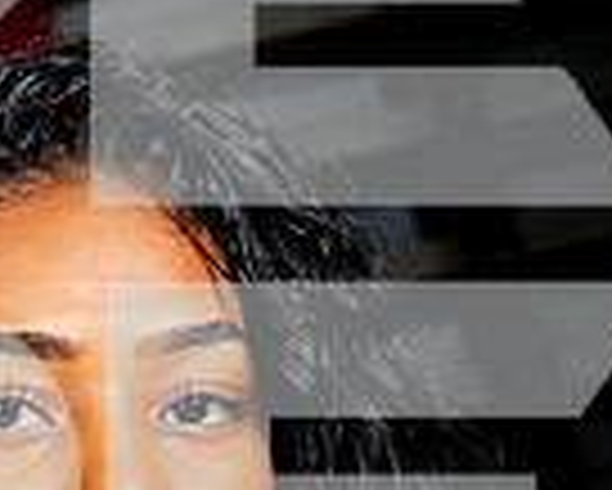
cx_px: -555
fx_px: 4314
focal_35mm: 238
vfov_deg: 6.5
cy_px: 588
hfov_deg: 7.8
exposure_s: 1/125
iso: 100
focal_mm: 48
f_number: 5.6
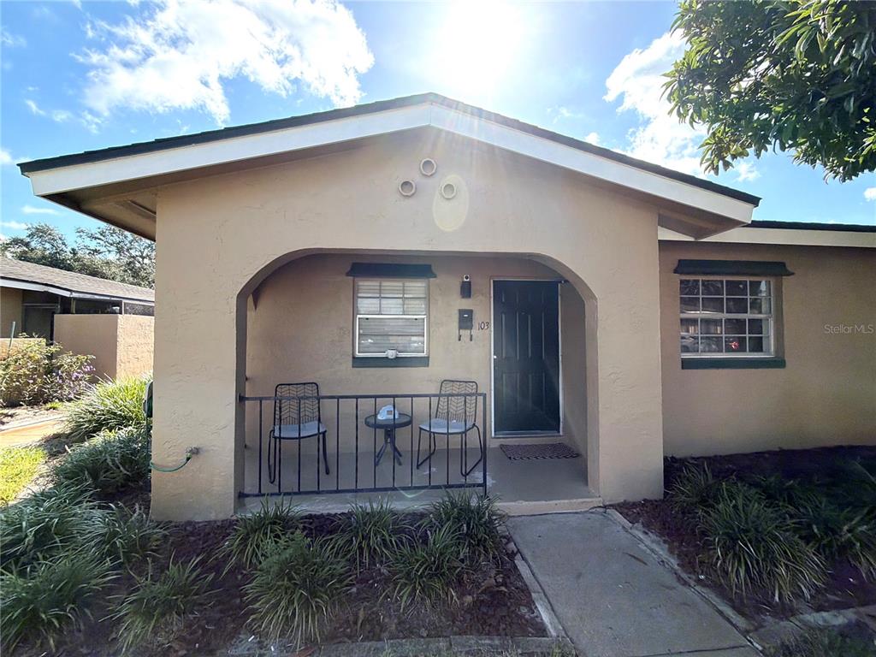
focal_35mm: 14
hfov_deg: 102.1
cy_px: 328
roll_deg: +1.4
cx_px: 438
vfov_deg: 85.7
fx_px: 354
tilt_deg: +2.0
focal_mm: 2.22
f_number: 2.2
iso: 100
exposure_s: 1/1235
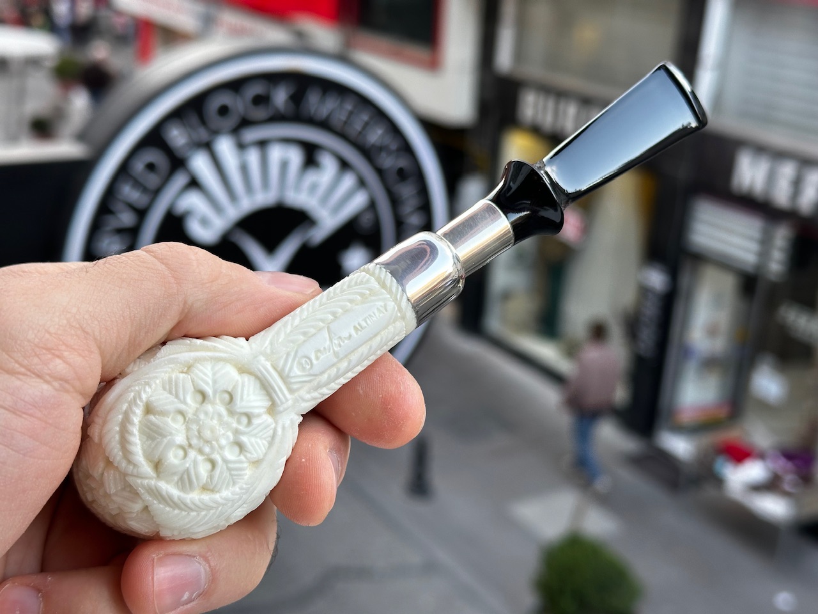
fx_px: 1134
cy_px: 307
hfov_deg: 39.7
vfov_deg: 30.3
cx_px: 409
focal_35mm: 48
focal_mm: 6.86
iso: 40
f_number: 1.78
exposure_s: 1/100
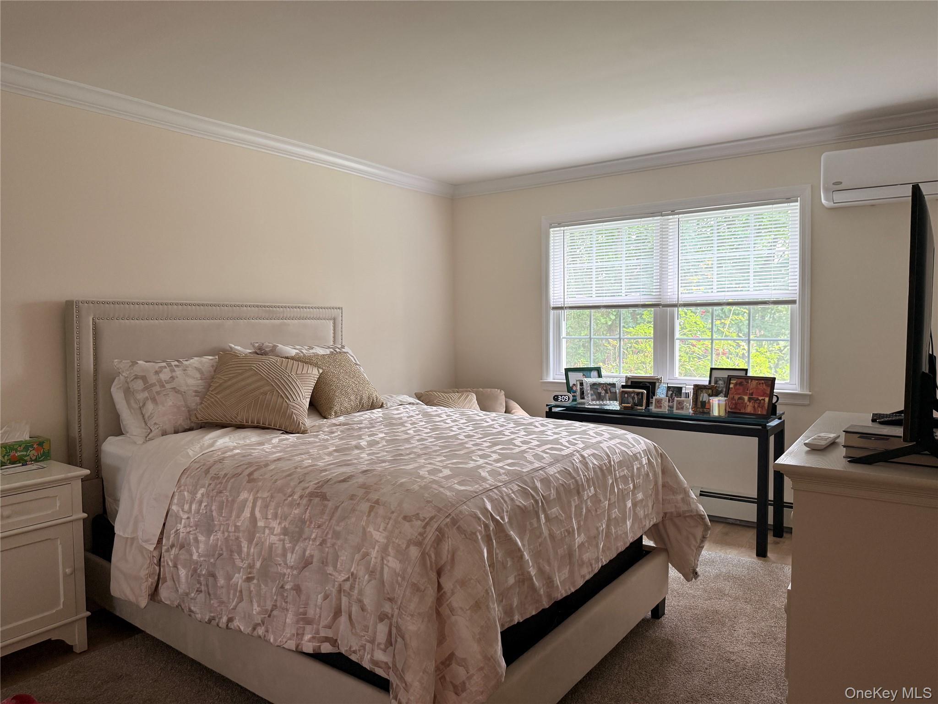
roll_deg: +0.4
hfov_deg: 71.6
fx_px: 650
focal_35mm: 24
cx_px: 469
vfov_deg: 56.8
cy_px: 352
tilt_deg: -3.3
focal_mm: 6.76
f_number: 1.78
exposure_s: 1/60
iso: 160
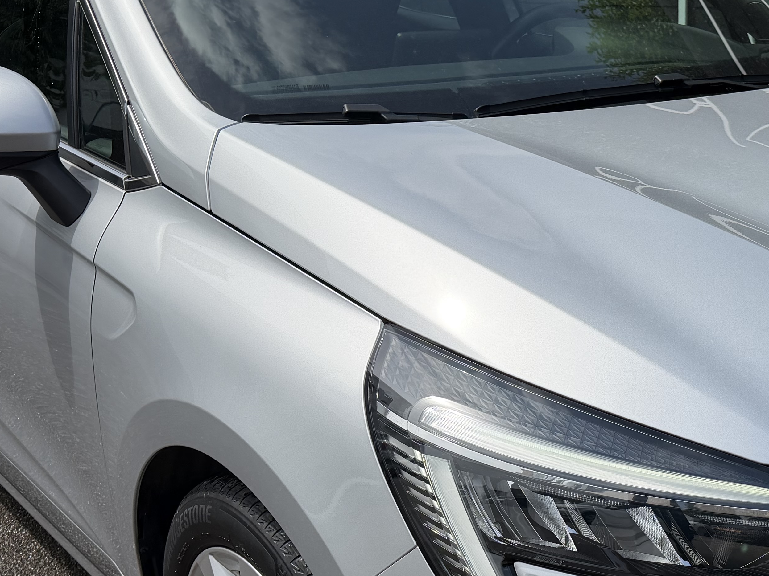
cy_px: 435
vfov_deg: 26.2
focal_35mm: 55
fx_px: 1222
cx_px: 587
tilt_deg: -21.0
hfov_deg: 34.1
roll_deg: +0.8
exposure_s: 1/7353
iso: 100
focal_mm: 6.76
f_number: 1.78
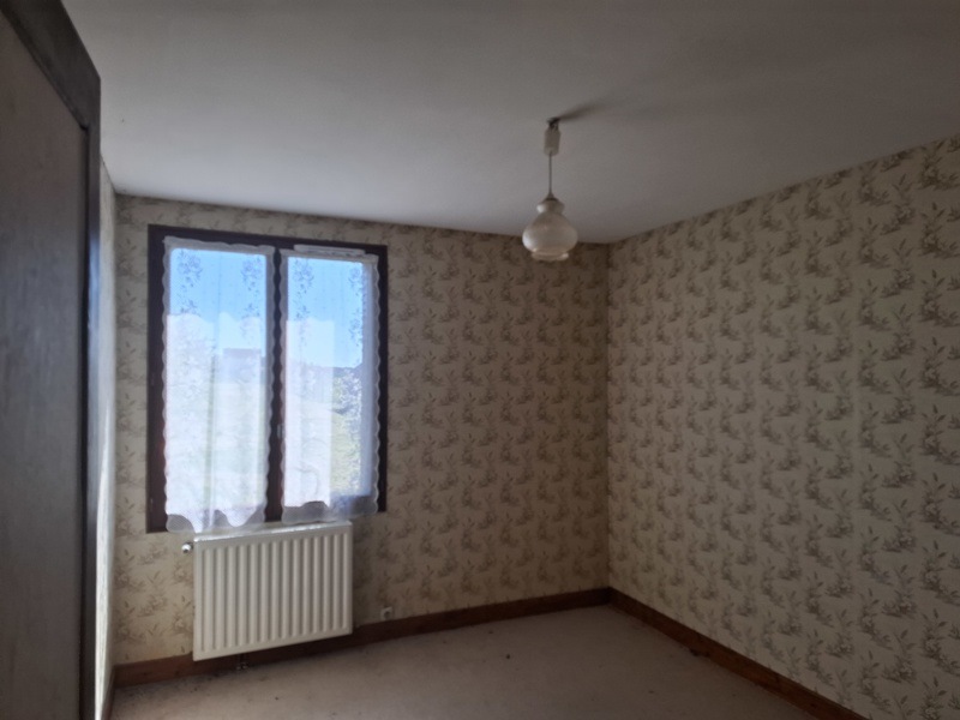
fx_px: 638
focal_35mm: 23
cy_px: 360
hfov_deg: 73.9
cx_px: 480
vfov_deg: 58.9
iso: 50
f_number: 1.8
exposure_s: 1/252
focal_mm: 5.54
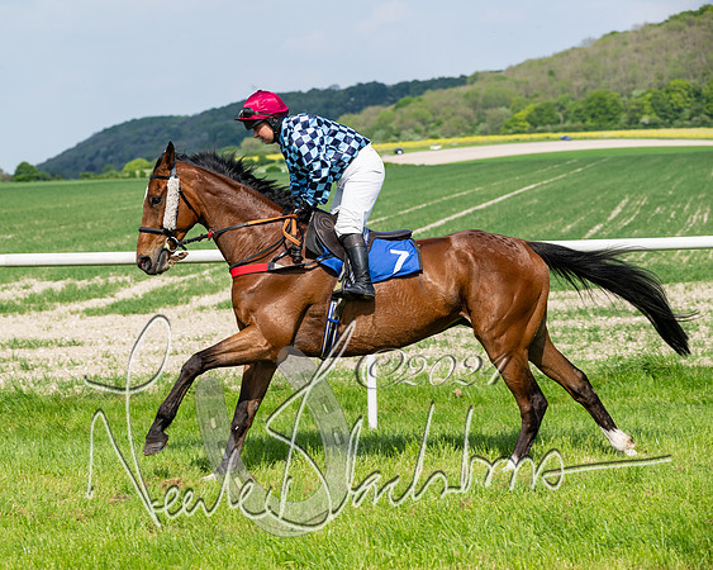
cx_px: 285
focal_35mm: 115
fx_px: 2424
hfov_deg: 16.7
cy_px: 285
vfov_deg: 13.4
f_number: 5.6
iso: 200
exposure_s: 1/1600
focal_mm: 102
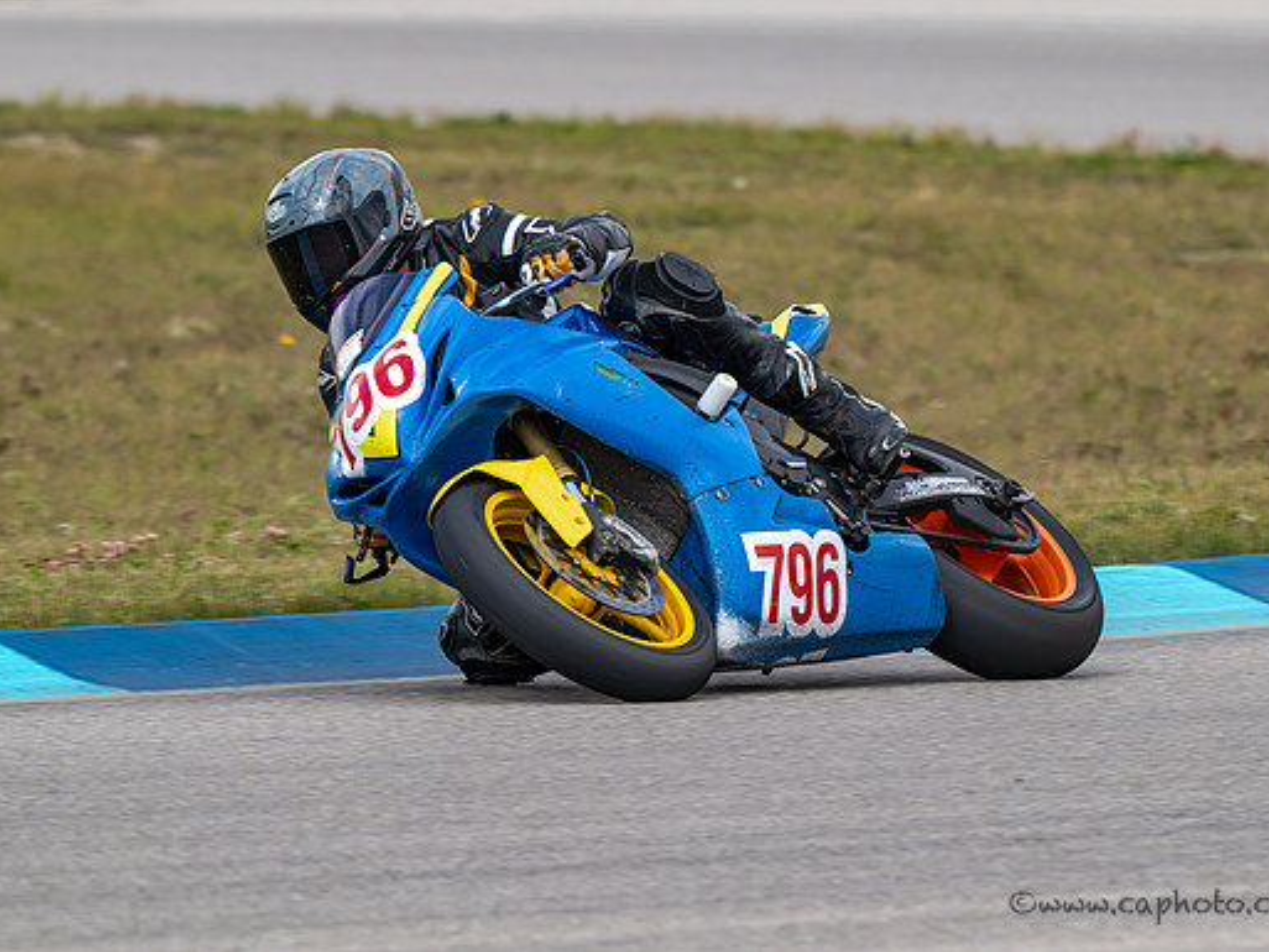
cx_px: 670
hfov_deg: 3.7
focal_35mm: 533
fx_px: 19544
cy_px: 476
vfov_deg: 2.8
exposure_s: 1/800
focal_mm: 490
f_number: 11
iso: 560
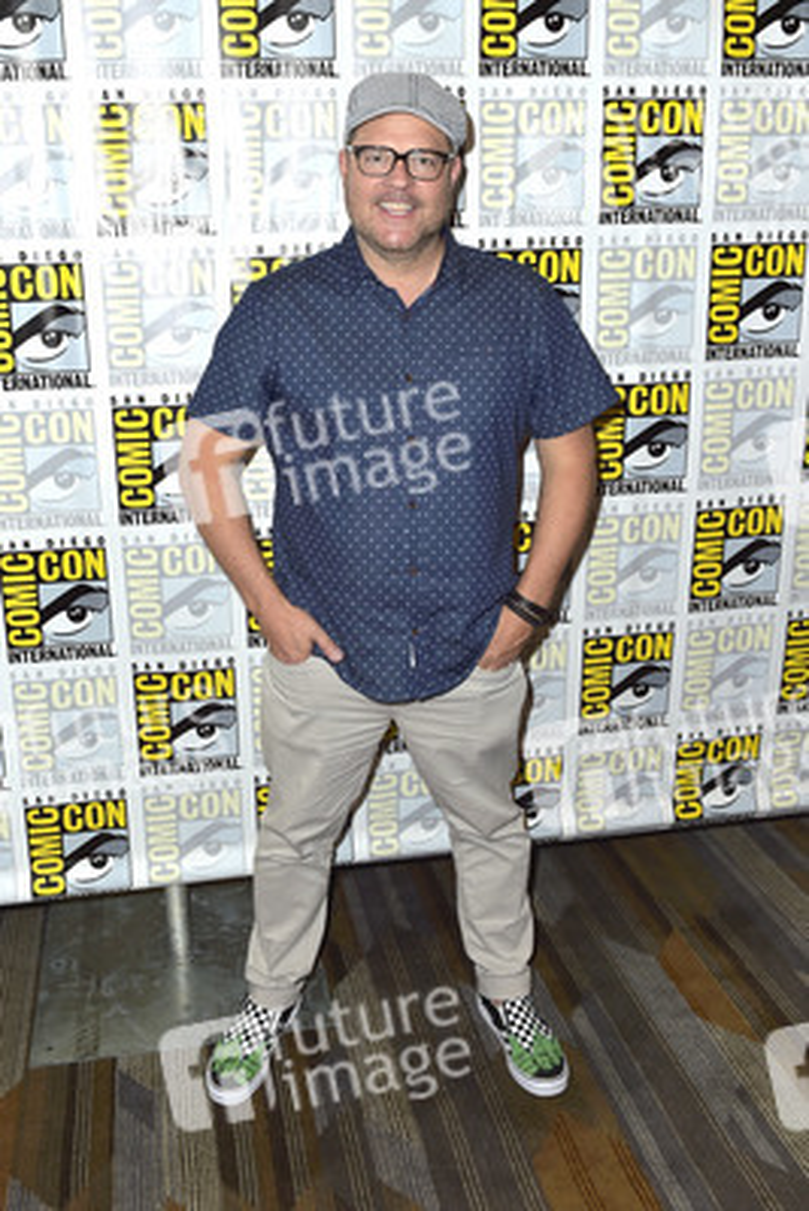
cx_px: 404
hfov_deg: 45.0
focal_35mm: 29
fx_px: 977
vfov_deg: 63.6
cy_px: 606
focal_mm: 29
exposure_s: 1/250
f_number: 6.3
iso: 200
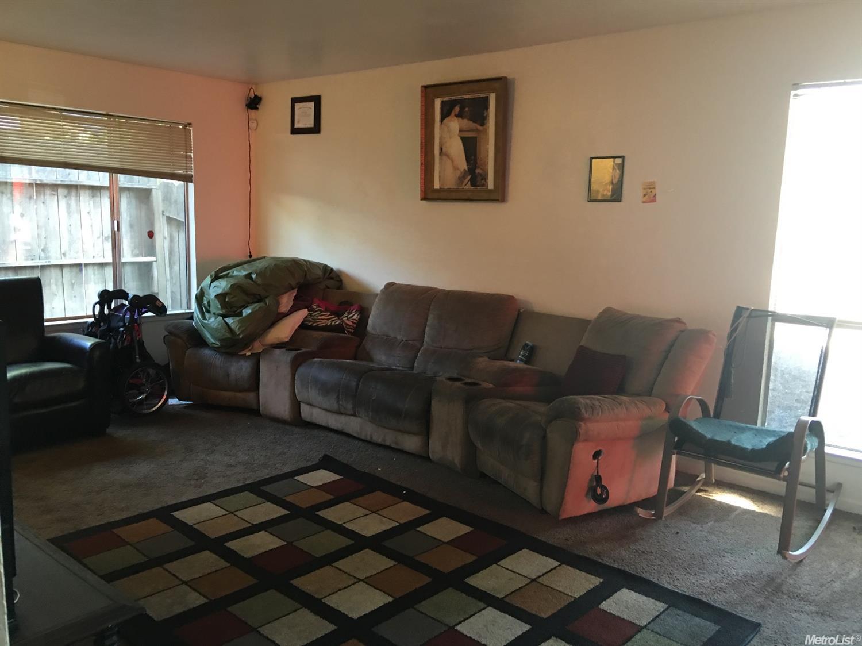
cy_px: 323
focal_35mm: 29
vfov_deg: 48.2
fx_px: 722
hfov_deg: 61.7
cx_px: 431
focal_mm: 4.15
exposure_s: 1/15
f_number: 2.2
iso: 64
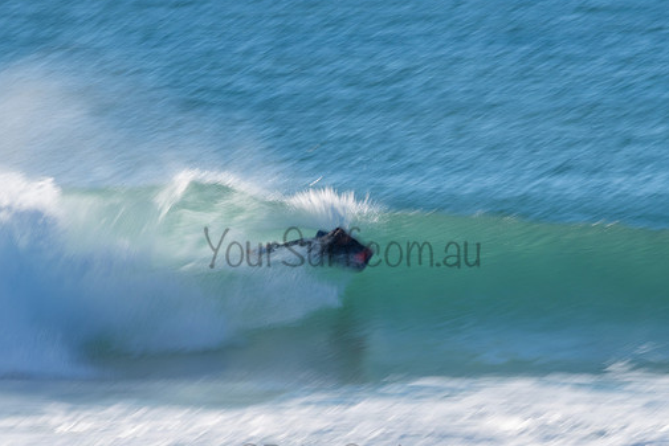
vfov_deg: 2.0
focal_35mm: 704
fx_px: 13086
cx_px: 340
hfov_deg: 2.9
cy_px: 236
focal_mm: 500
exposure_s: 1/30
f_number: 25
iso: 64
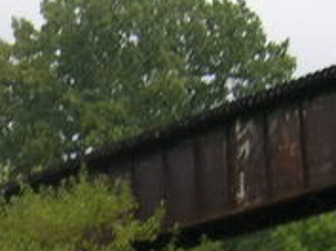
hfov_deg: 12.4
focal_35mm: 154
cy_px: 285
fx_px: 1492
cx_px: -103
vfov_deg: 9.5
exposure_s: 1/25
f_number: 2.9
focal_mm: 5.7
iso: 50
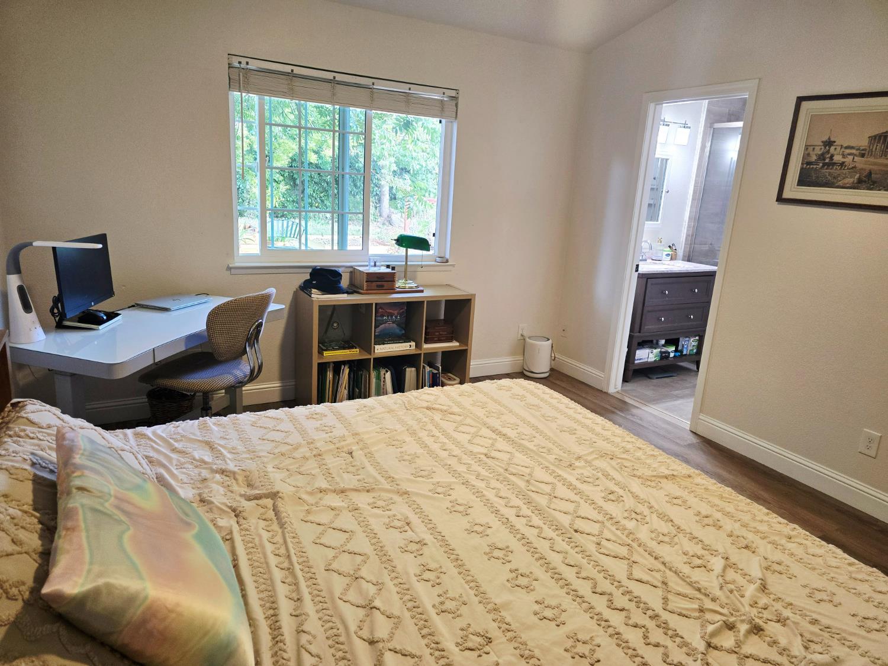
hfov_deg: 73.9
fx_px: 590
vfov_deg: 58.9
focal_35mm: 23
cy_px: 333
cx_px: 444
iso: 200
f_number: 1.7
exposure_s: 1/120
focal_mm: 6.3
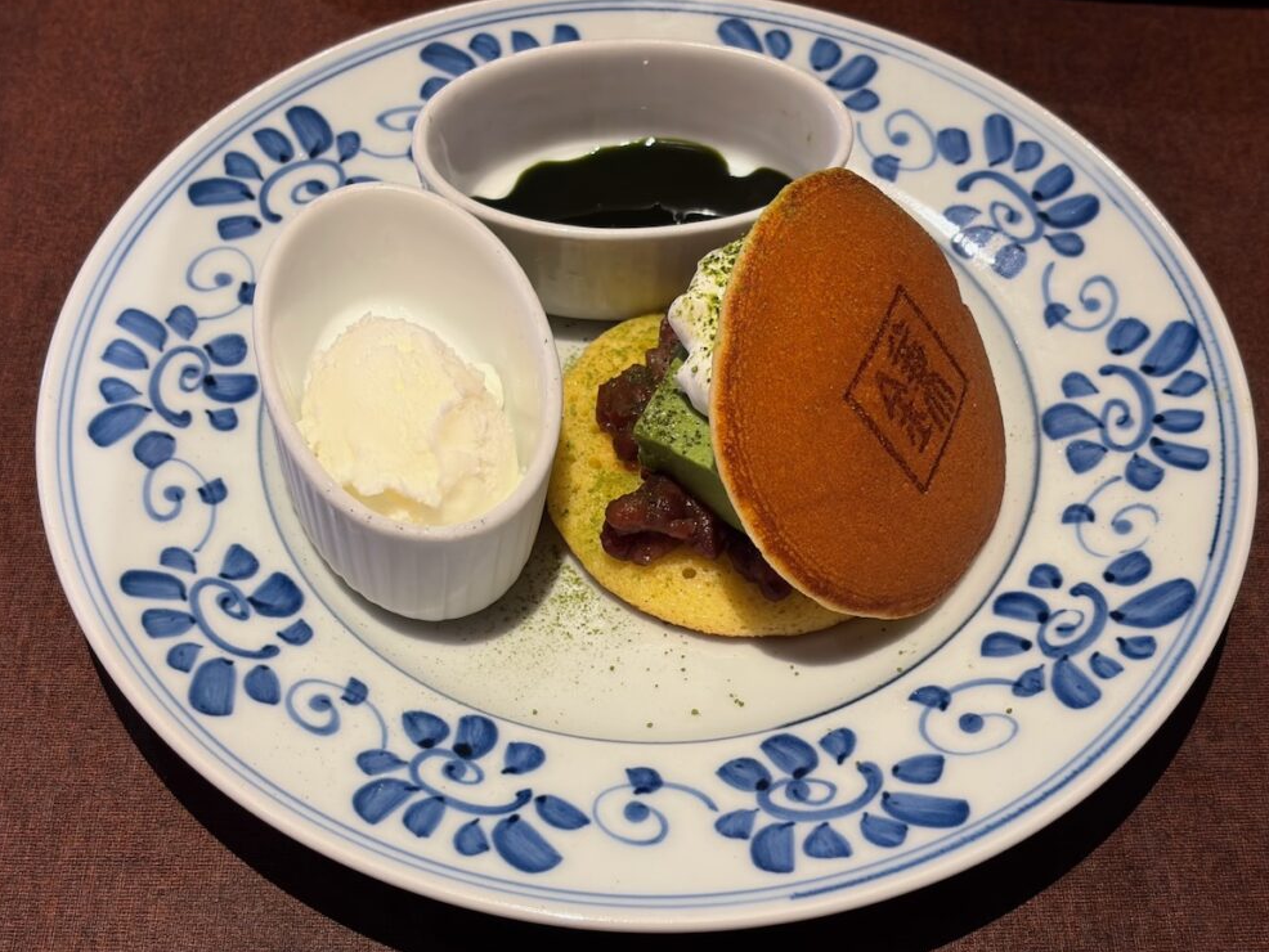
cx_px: 651
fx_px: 1980
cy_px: 461
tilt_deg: -51.9
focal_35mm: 54
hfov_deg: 35.5
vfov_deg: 27.0
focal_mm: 5.96
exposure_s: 1/50
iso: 80
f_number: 1.6
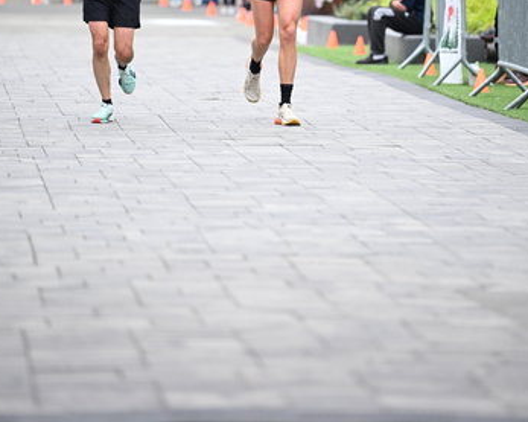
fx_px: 4184
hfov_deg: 7.2
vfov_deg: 5.8
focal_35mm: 268
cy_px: 49
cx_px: 256
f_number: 2.8
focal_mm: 180
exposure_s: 1/2000
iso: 1250
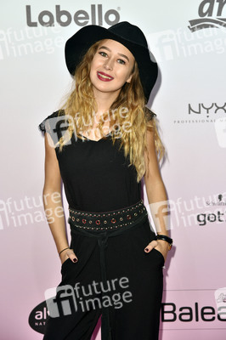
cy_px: 170
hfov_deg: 15.9
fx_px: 811
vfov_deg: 23.7
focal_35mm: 86
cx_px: 113
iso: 400
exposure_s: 1/200
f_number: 5.6
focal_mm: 86
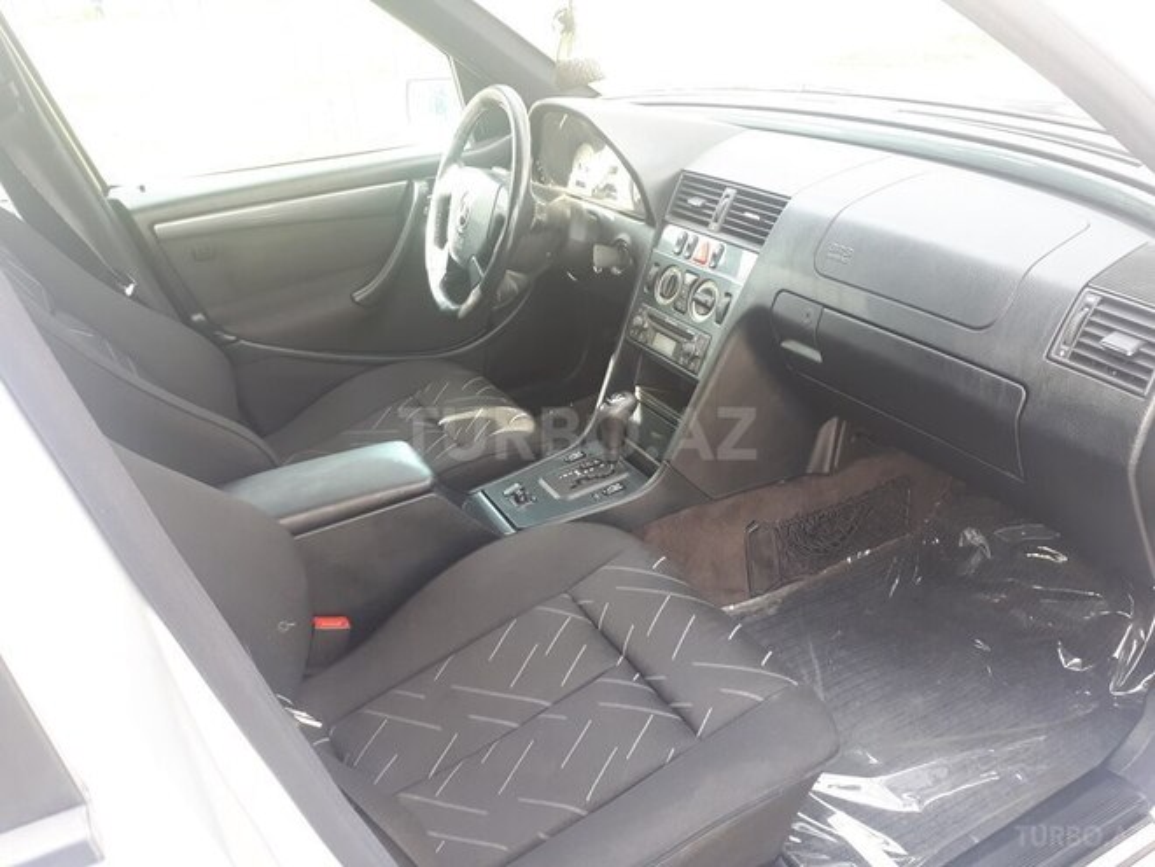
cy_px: 434
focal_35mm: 27
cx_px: 578
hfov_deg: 65.3
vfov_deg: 51.4
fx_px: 901
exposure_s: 1/30
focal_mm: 3.6
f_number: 1.9
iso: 64
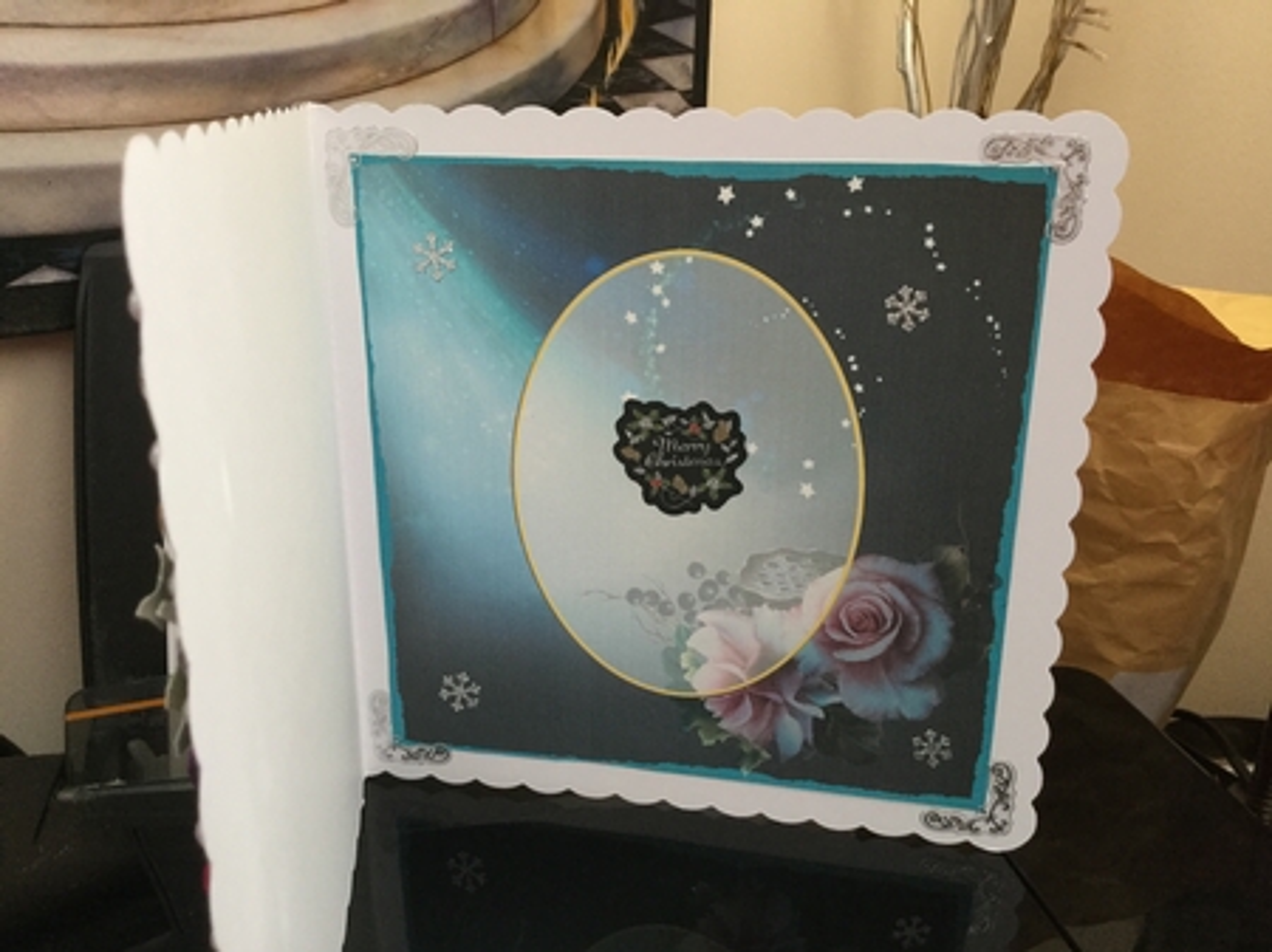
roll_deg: -1.9
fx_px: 1139
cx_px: 636
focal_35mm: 31
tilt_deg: -20.9
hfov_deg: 58.4
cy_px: 476
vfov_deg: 45.4
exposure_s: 1/33
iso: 125
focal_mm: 3.3
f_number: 2.4
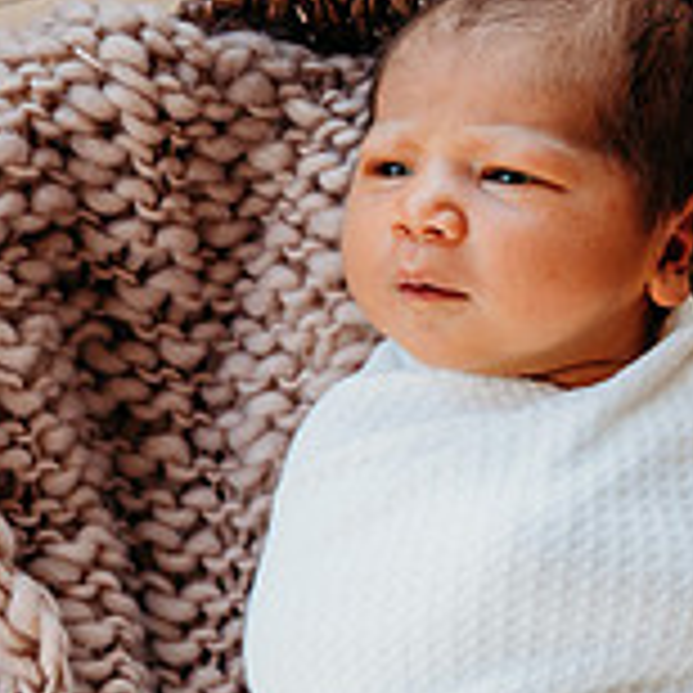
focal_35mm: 112
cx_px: 528
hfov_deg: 15.5
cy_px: 687
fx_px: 2537
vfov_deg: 15.3
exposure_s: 1/250
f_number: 3.5
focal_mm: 31.5
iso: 500
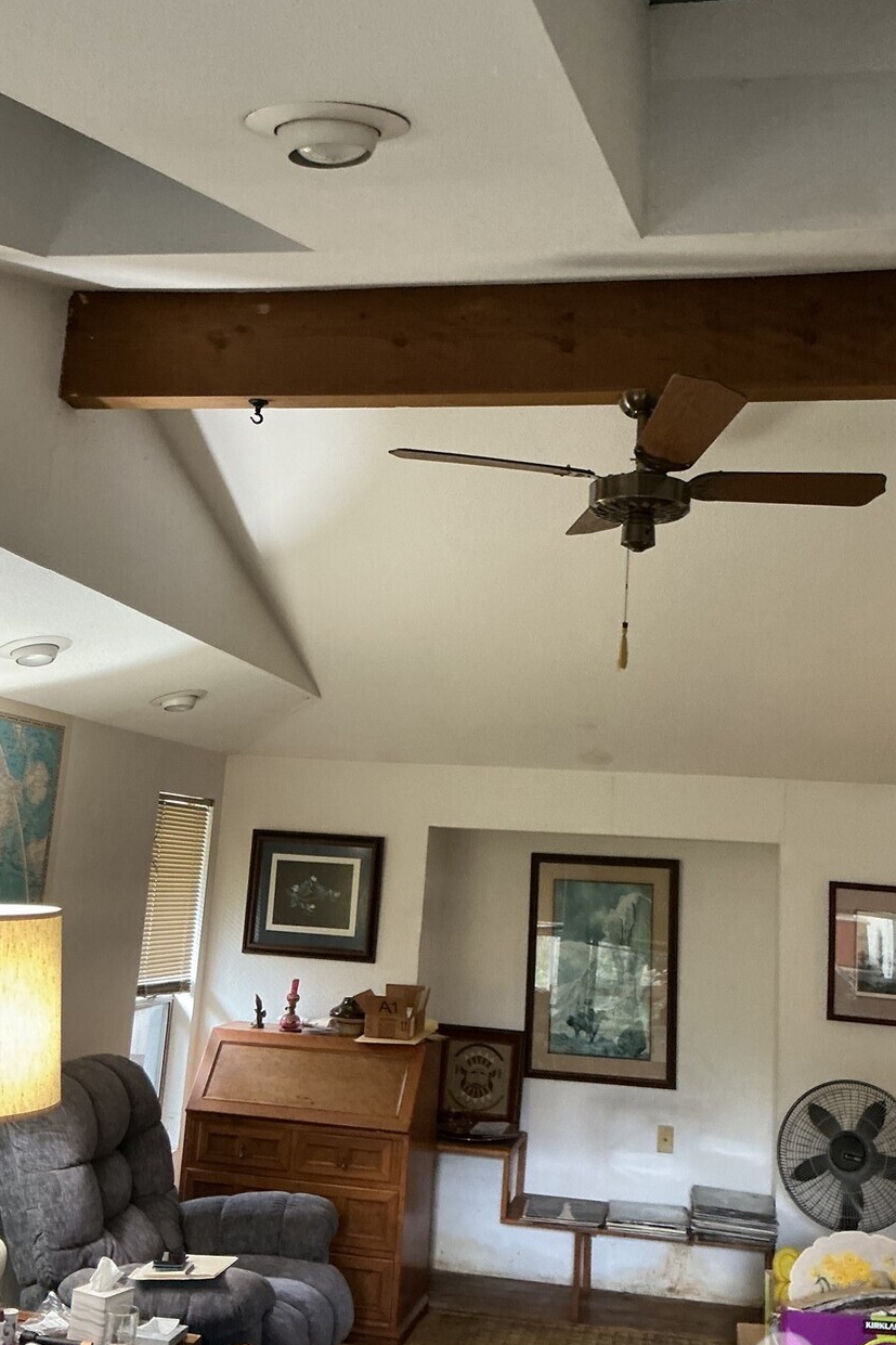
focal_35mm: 35
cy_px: 637
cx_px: 495
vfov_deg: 54.4
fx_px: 1307
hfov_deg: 37.8
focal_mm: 3
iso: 200
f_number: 1.8
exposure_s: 1/40
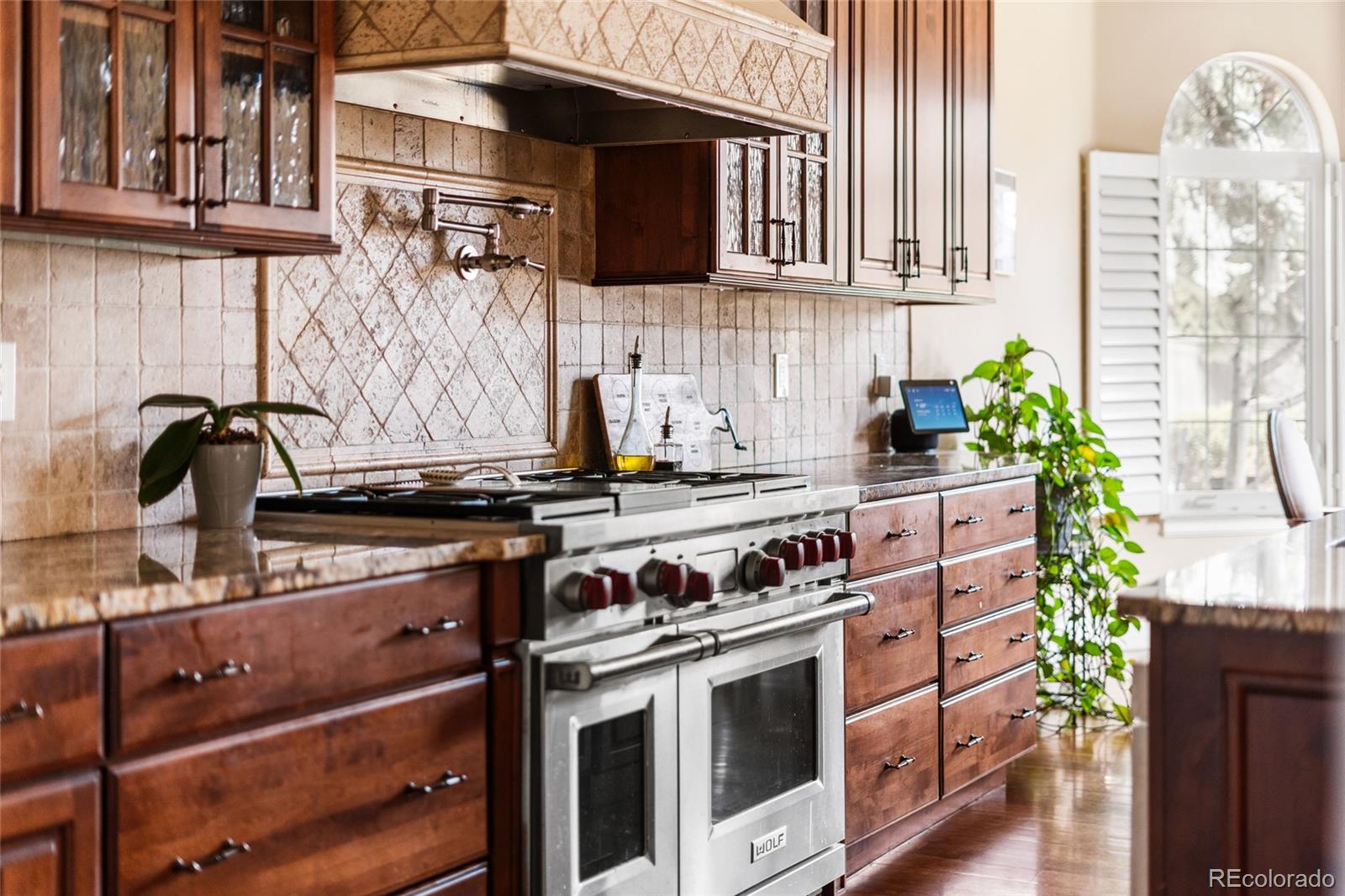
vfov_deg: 27.0
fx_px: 1868
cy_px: 448
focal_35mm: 50
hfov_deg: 39.6
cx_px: 672
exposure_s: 1/40
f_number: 1.8
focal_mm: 50
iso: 640
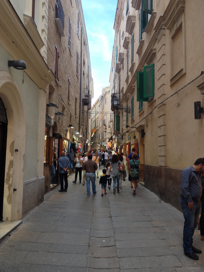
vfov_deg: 52.6
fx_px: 275
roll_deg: +0.2
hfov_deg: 40.7
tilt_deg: +3.0
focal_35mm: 35
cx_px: 102
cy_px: 136
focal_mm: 4.28
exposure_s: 1/20
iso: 50
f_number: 2.4
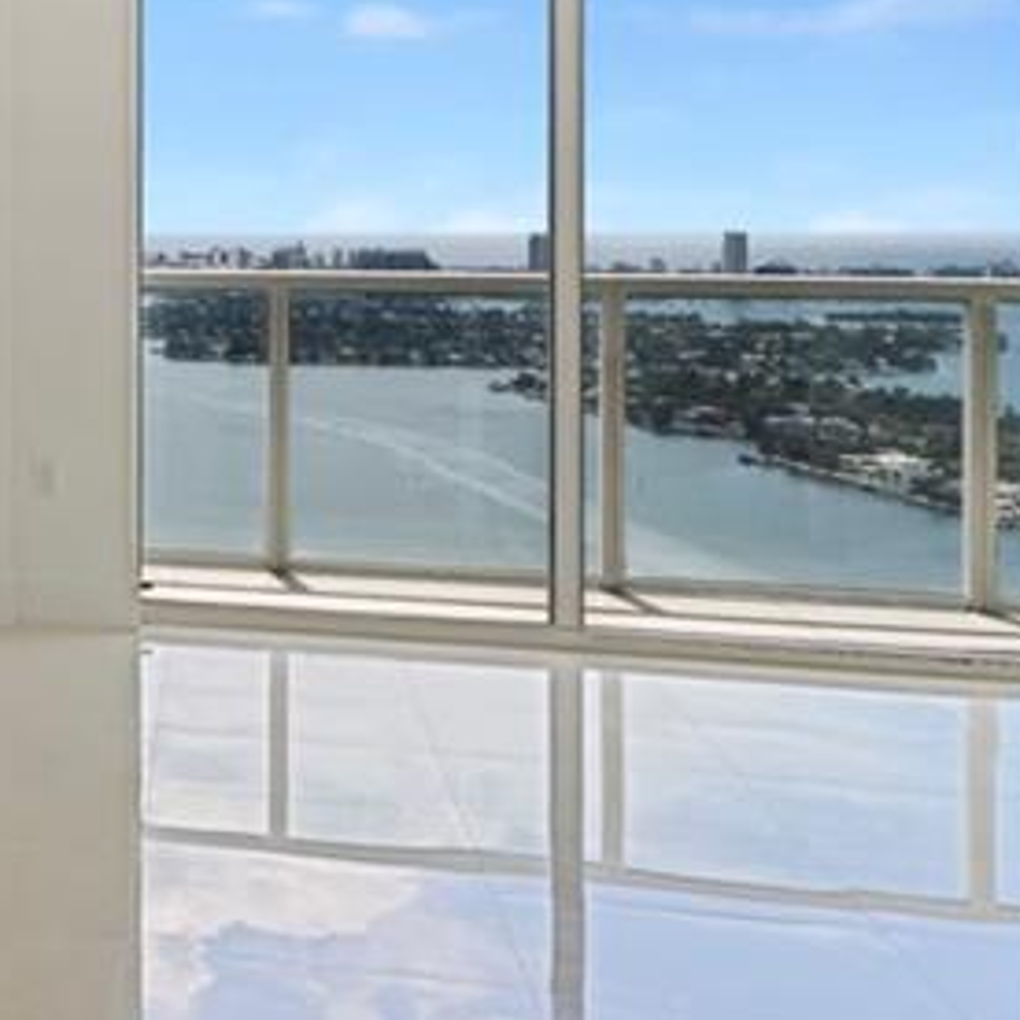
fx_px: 2300
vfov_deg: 24.6
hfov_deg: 19.3
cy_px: 224
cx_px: -787
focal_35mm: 69
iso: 100
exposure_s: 1/13
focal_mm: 14
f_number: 8
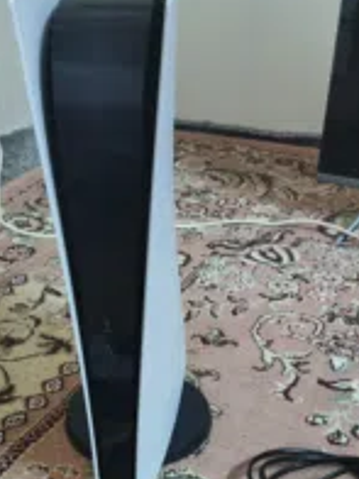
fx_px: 650
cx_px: 176
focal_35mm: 47
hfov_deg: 30.9
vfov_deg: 38.7
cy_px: 393
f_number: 1.7
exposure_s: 1/25
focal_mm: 5.25
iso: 3819
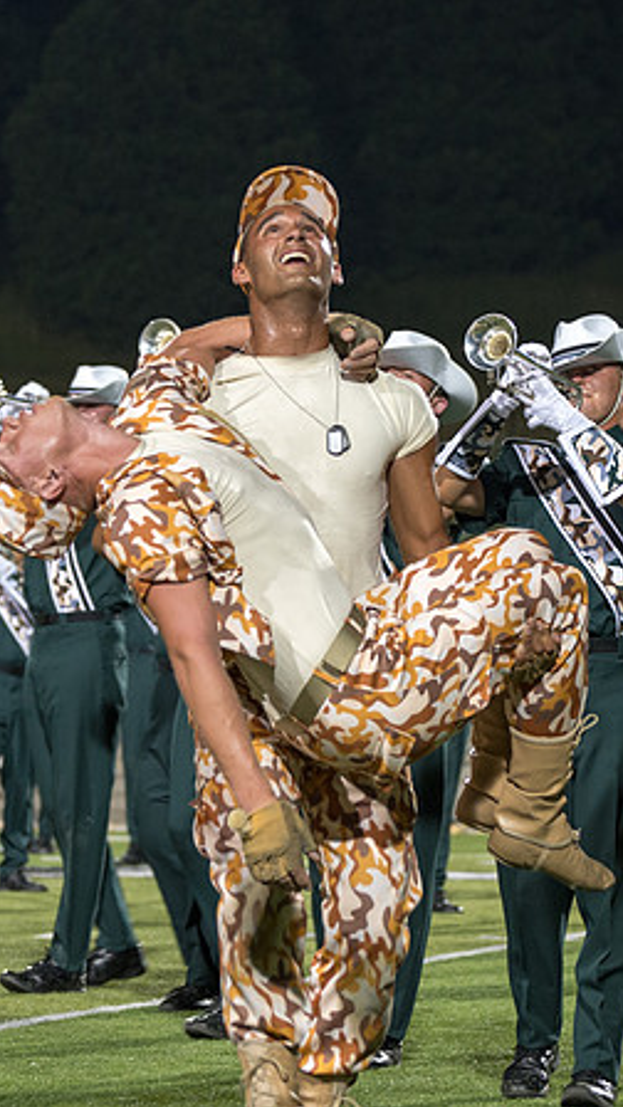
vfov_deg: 11.3
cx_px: 297
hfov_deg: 6.4
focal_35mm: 190
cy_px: 440
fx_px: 5580
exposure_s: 1/160
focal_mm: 100
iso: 2000
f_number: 4.5
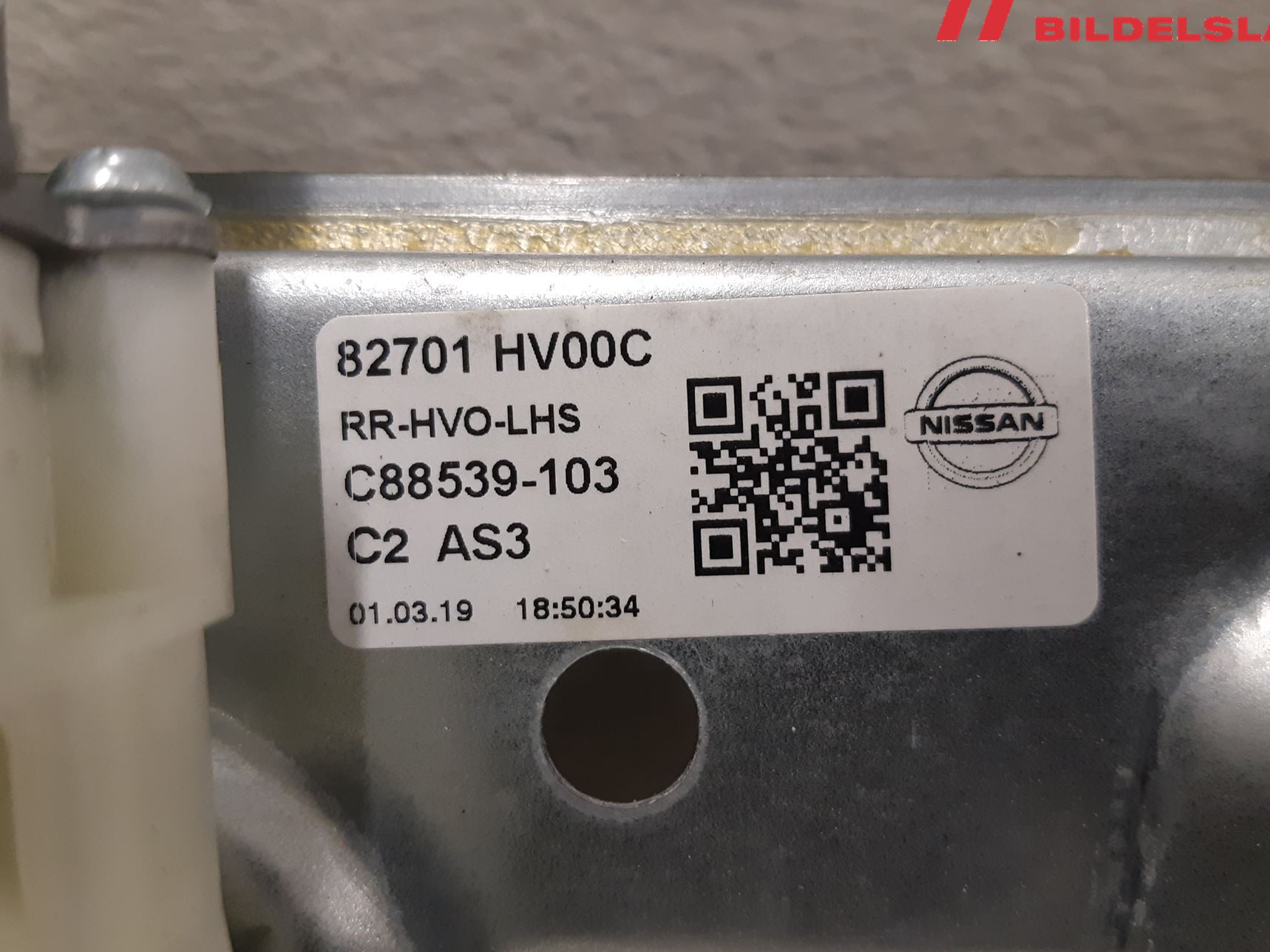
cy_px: 483
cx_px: 633
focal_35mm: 31
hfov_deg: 58.4
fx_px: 1137
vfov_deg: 45.4
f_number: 1.7
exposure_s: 1/50
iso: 160
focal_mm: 3.93
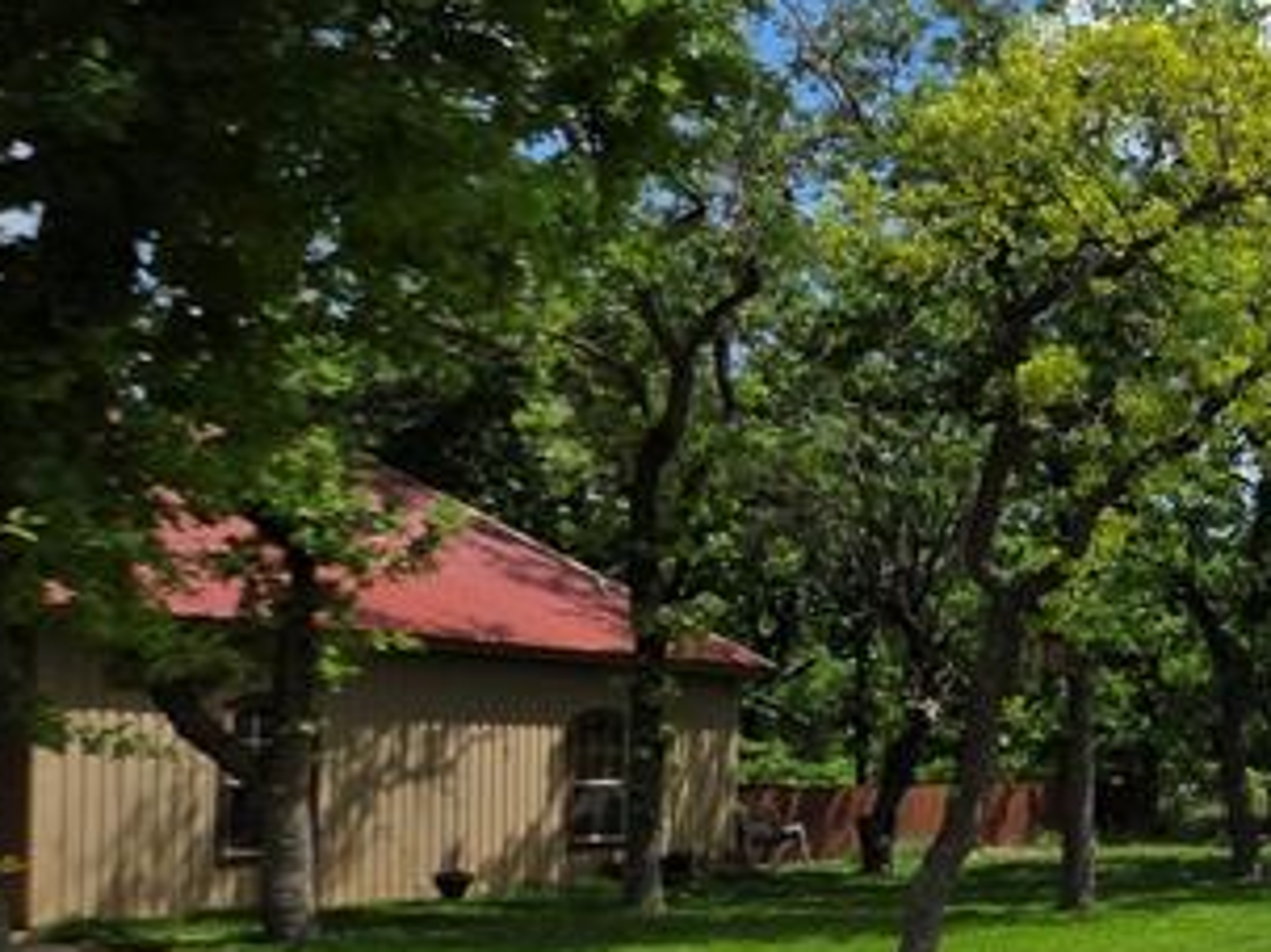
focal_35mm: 44
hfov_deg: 30.2
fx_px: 1615
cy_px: 763
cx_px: 1783
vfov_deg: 32.0
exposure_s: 1/2679
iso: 40
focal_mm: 2.2
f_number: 1.9
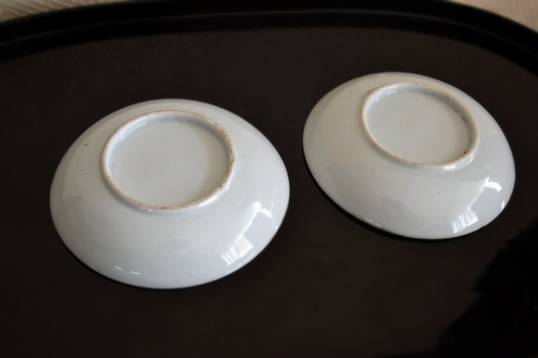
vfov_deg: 34.2
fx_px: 583
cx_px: 269
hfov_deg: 49.6
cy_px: 179
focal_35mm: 39
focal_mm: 26
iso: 400
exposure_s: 1/50
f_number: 4.2
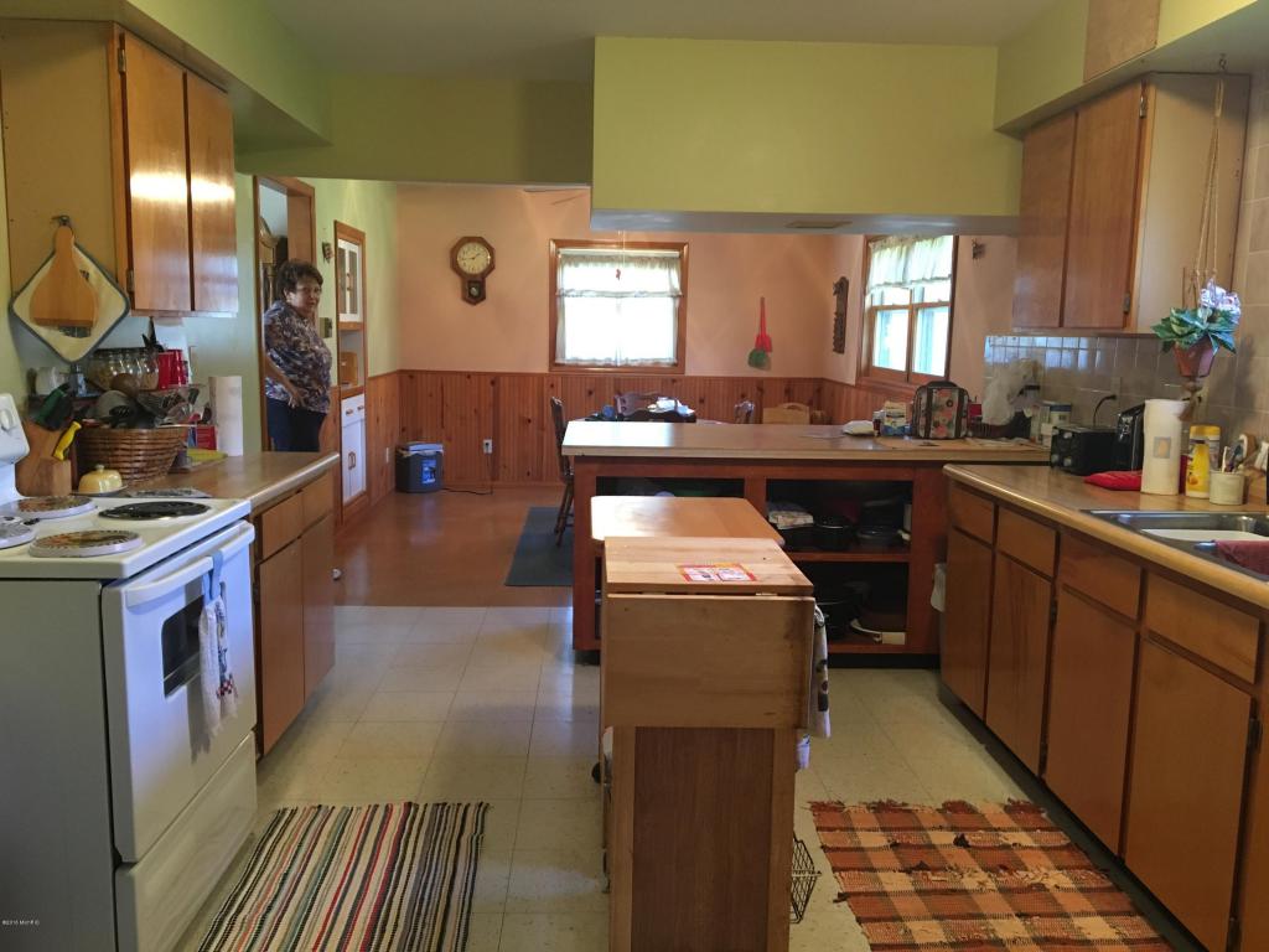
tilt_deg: -6.4
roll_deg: -2.7
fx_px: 1063
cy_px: 476
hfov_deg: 61.7
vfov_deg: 48.2
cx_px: 634
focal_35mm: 29
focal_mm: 4.15
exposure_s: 1/30
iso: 125
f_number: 2.2
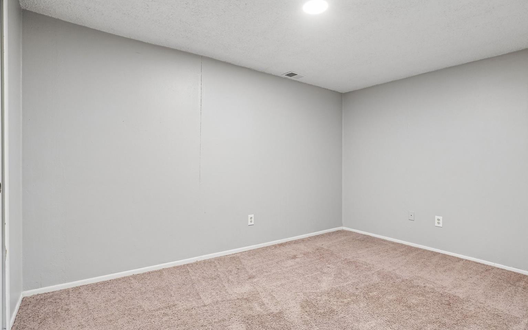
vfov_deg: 66.4
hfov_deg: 92.6
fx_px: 252
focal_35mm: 18
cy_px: 167
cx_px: 264
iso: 500
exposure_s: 1/4
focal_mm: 11
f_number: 8
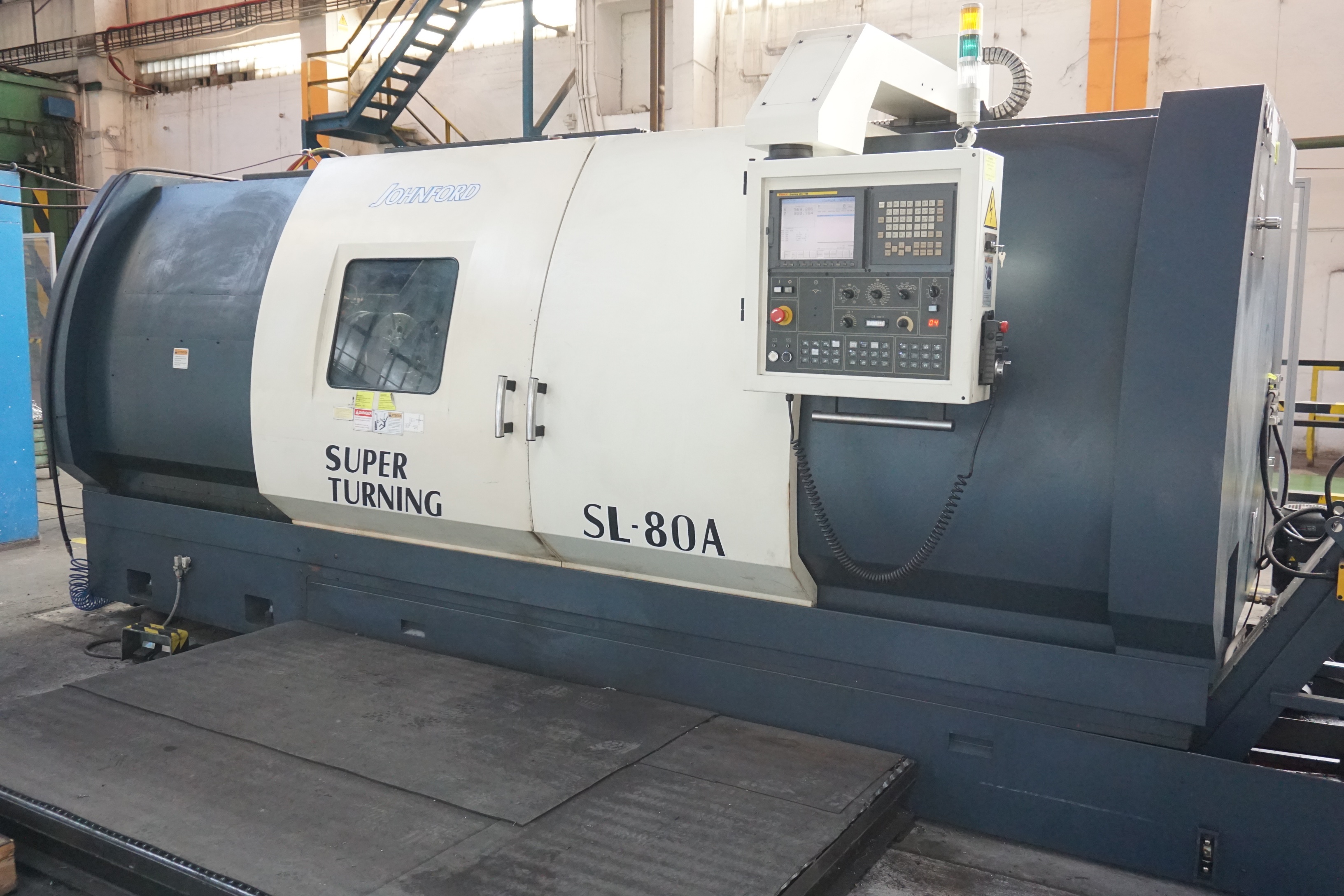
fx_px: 1120
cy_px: 448
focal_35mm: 30
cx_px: 672
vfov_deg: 43.6
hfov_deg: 61.9
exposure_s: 1/160
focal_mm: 20
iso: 2500
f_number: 4
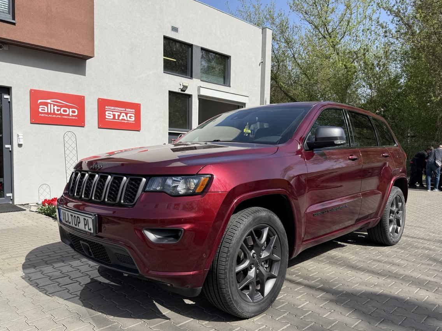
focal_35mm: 27
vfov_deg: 51.3
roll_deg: +0.1
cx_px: 212
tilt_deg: -3.4
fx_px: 345
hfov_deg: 65.3
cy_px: 177
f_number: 1.78
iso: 80
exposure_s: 1/3802
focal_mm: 6.76
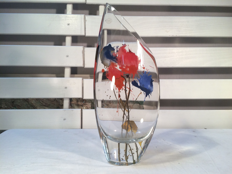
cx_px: 116
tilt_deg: -5.4
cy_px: 87
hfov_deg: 61.7
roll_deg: -0.1
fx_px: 194
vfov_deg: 48.2
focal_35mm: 29
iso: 64
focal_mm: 4.15
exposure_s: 1/100
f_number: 2.2
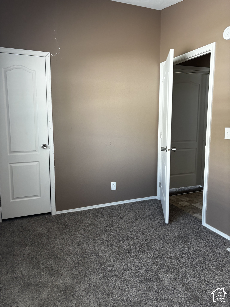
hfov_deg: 53.1
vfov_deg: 67.3
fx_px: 230
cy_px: 154
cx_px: 115
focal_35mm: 26
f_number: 1.6
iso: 125
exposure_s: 1/70
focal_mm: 5.96
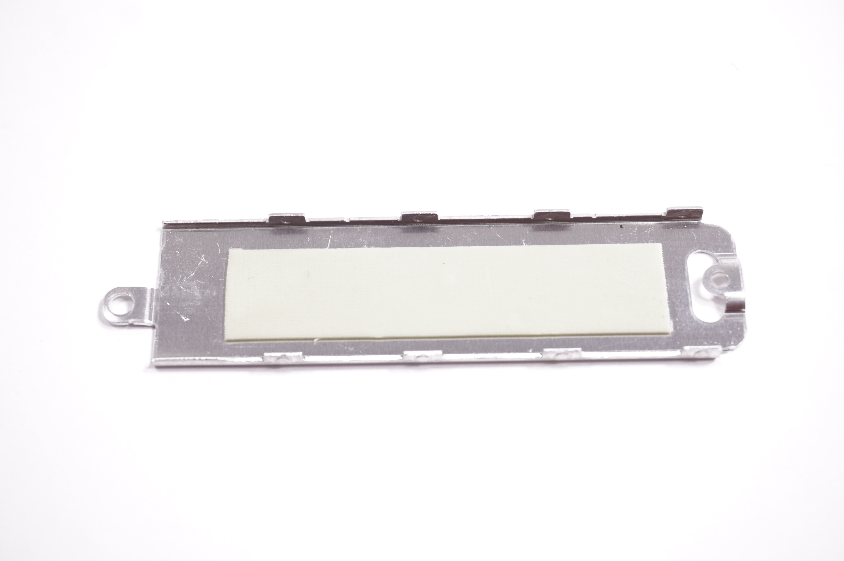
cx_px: 422
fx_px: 1405
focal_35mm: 60
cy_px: 280
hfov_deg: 33.4
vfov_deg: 22.6
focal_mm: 40
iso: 400
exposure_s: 1/100
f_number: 5.6
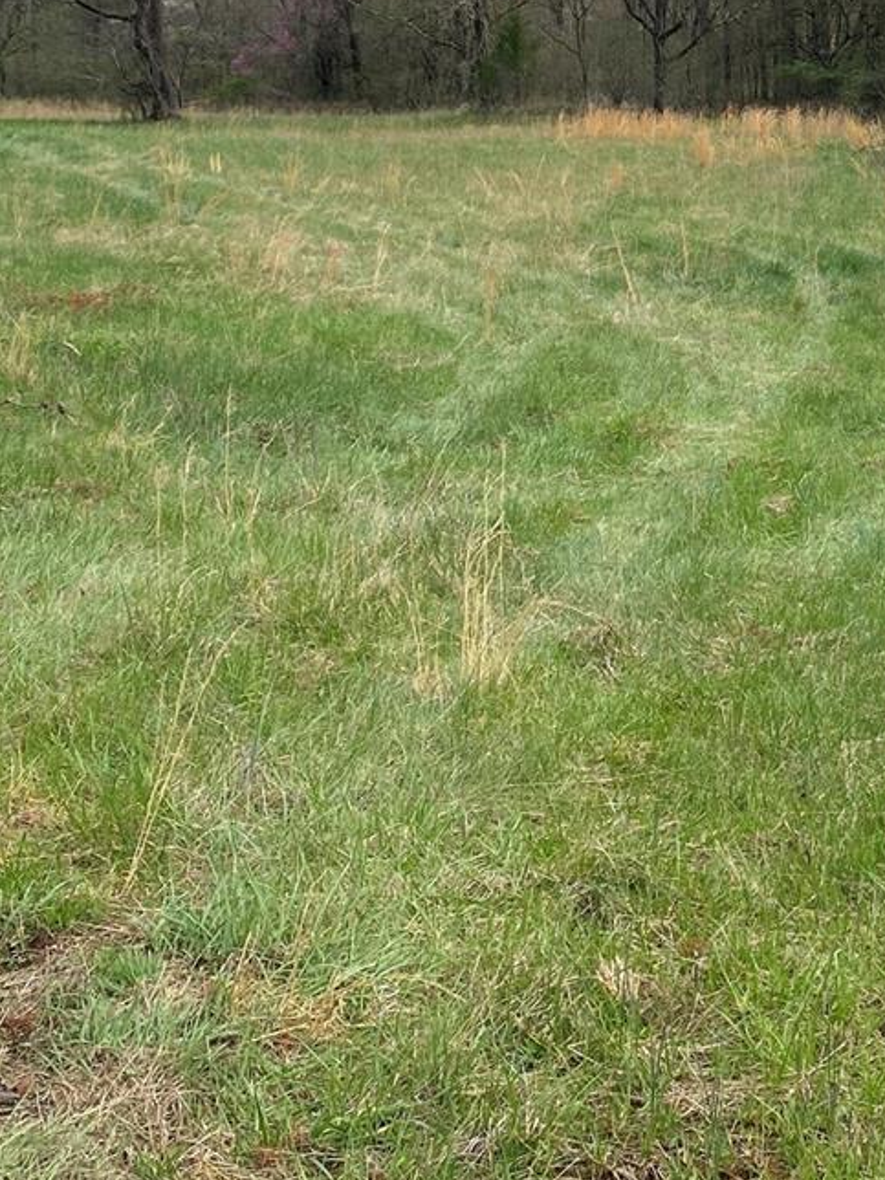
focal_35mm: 62
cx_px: 847
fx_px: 2113
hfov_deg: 22.9
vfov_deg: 29.8
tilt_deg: -1.7
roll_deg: +1.8
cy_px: 108
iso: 32
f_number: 1.8
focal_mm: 4.25
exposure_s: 1/3846
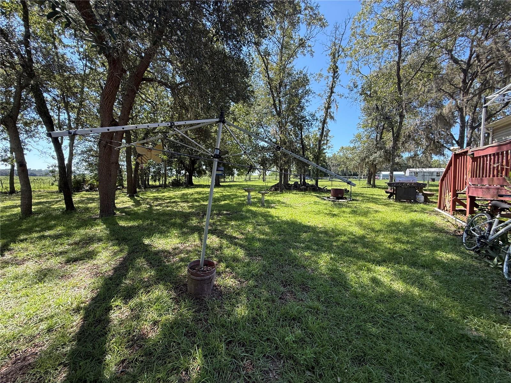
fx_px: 207
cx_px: 256
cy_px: 192
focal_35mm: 14
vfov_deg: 85.7
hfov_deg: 102.1
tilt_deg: -3.3
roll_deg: +1.4
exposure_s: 1/359
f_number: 2.2
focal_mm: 2.22
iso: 50
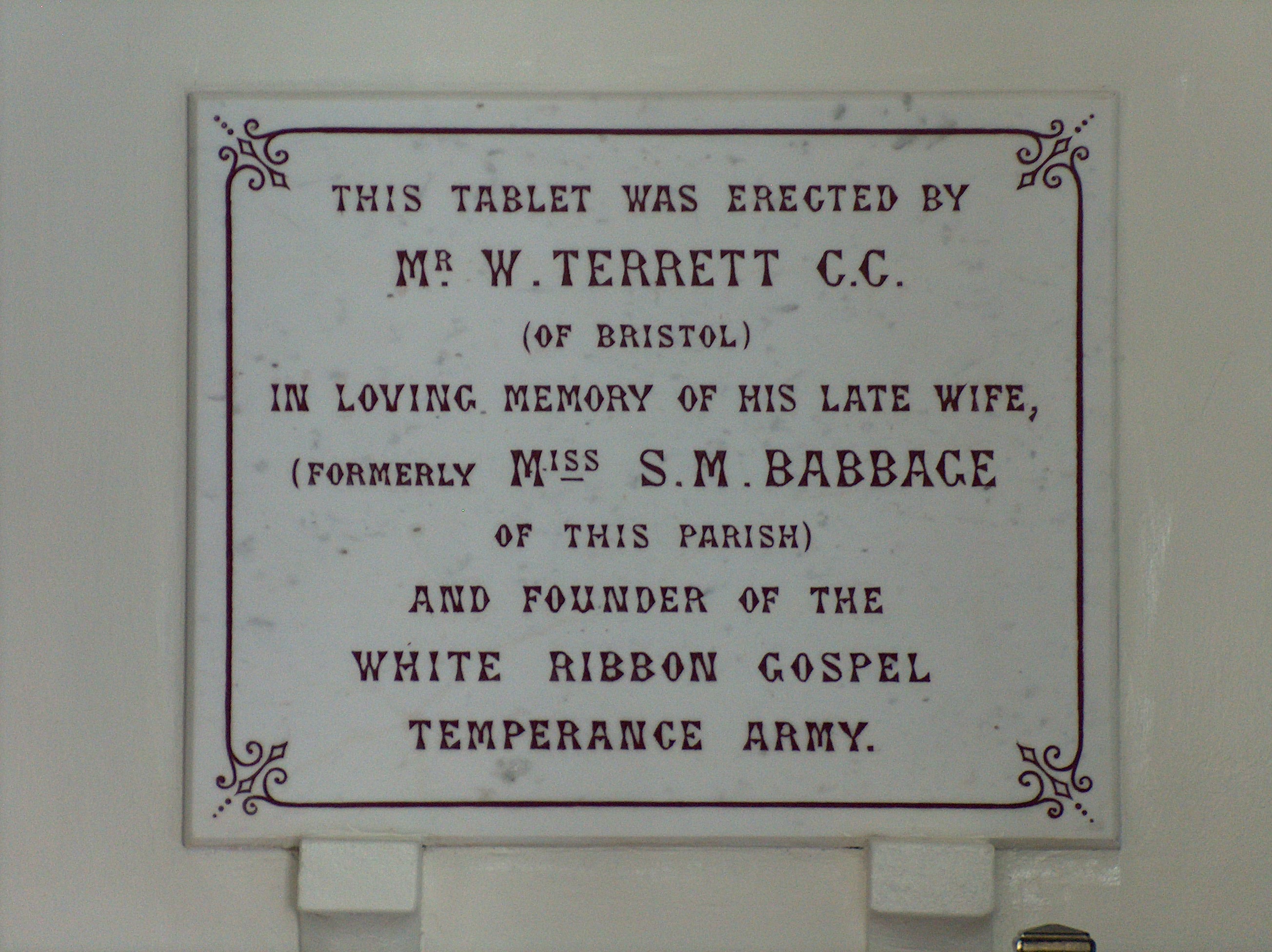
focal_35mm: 159
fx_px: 5838
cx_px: 636
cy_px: 476
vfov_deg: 9.3
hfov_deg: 12.4
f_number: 3
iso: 200
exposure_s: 1/41.6
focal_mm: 32.67
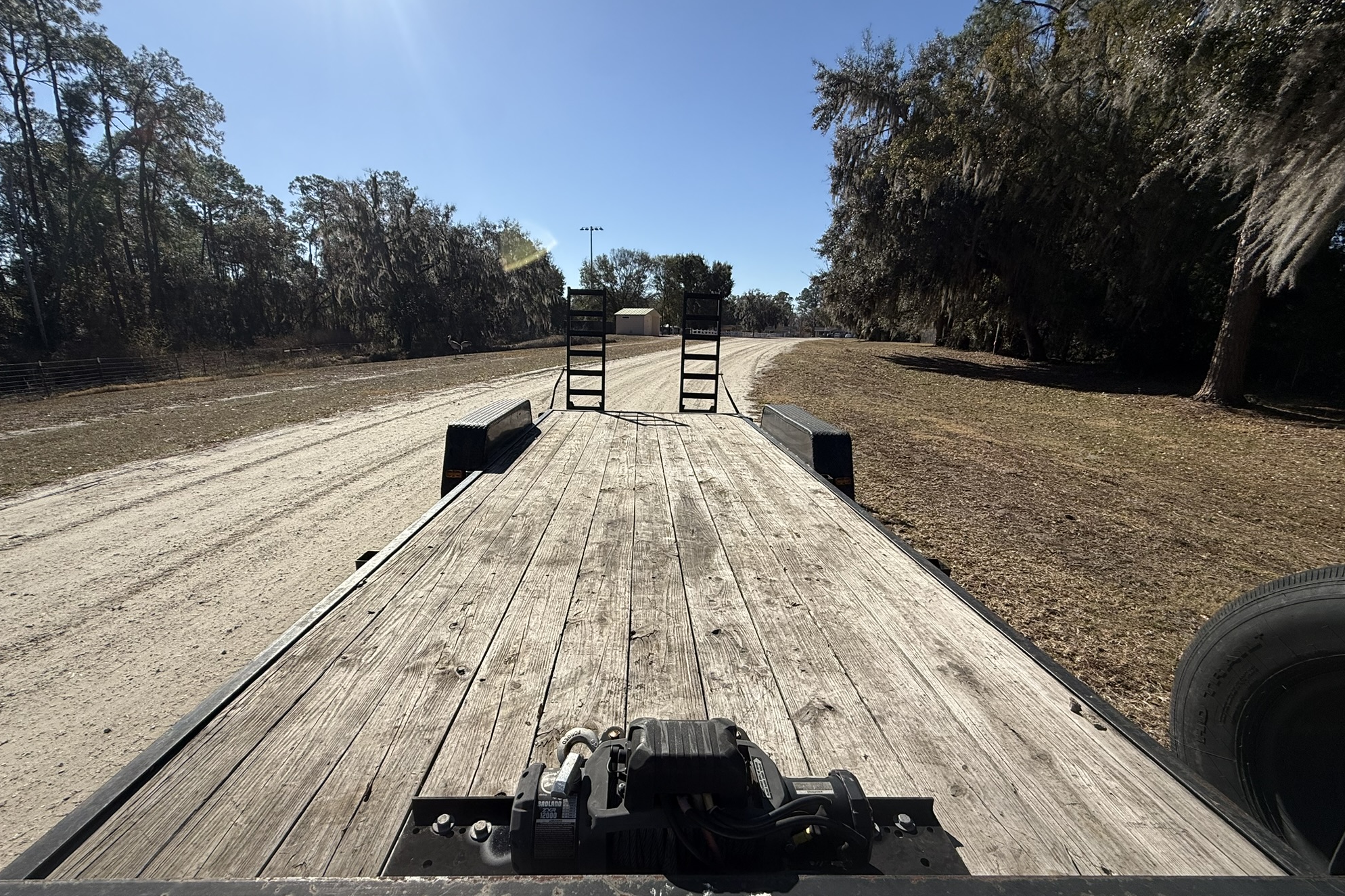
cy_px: 484
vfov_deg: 77.2
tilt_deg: -16.9
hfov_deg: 100.4
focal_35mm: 15
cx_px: 656
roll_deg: -2.5
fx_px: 560
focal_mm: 2.22
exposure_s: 1/4425
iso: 50
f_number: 2.2
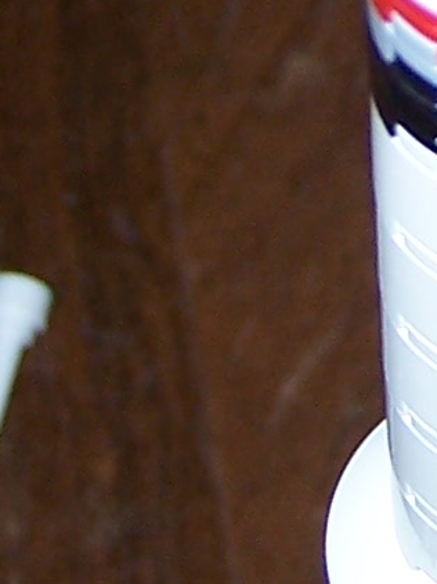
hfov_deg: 6.3
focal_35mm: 232
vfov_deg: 8.4
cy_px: -131
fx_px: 3909
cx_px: 585
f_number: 2.8
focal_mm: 6.3
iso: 80
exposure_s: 1/60
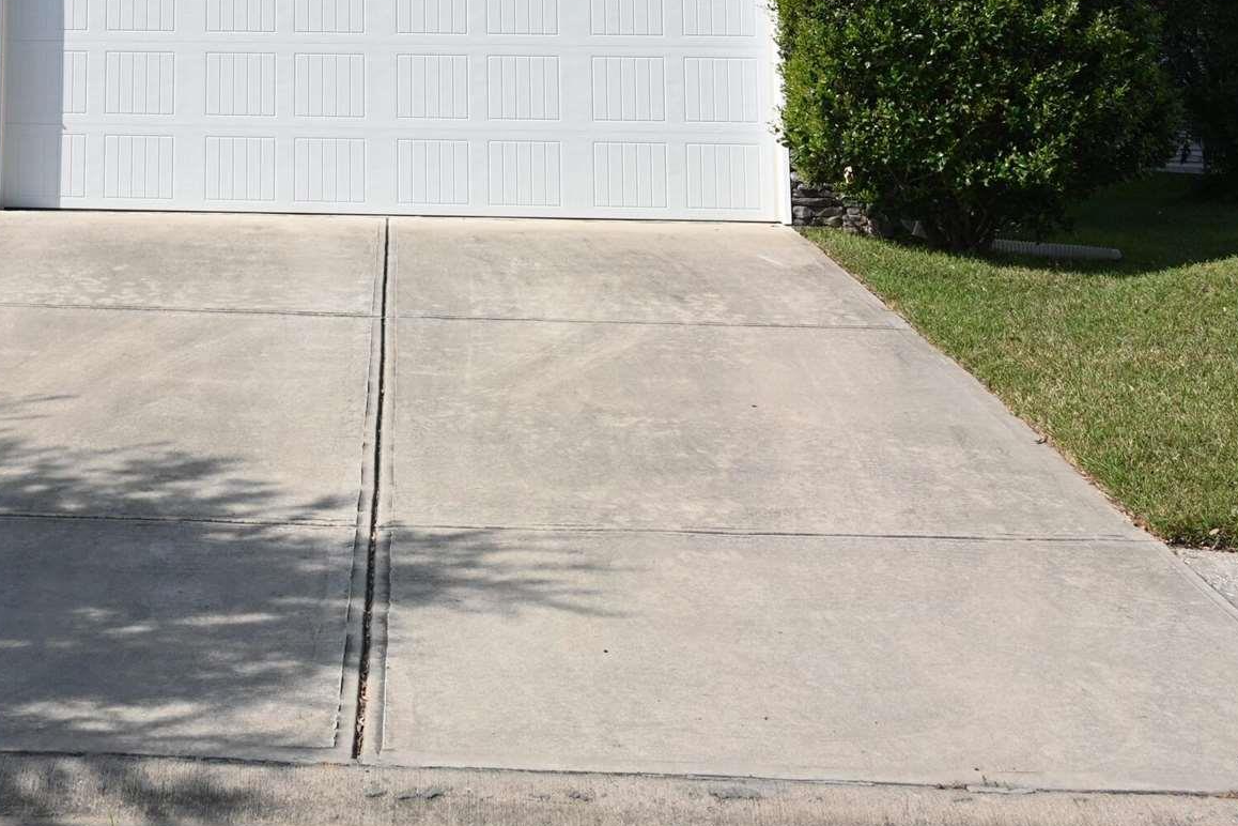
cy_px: -239
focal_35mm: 70
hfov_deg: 27.6
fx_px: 2418
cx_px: 107
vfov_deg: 18.1
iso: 100
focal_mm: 26.5
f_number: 7.1
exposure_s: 1/400
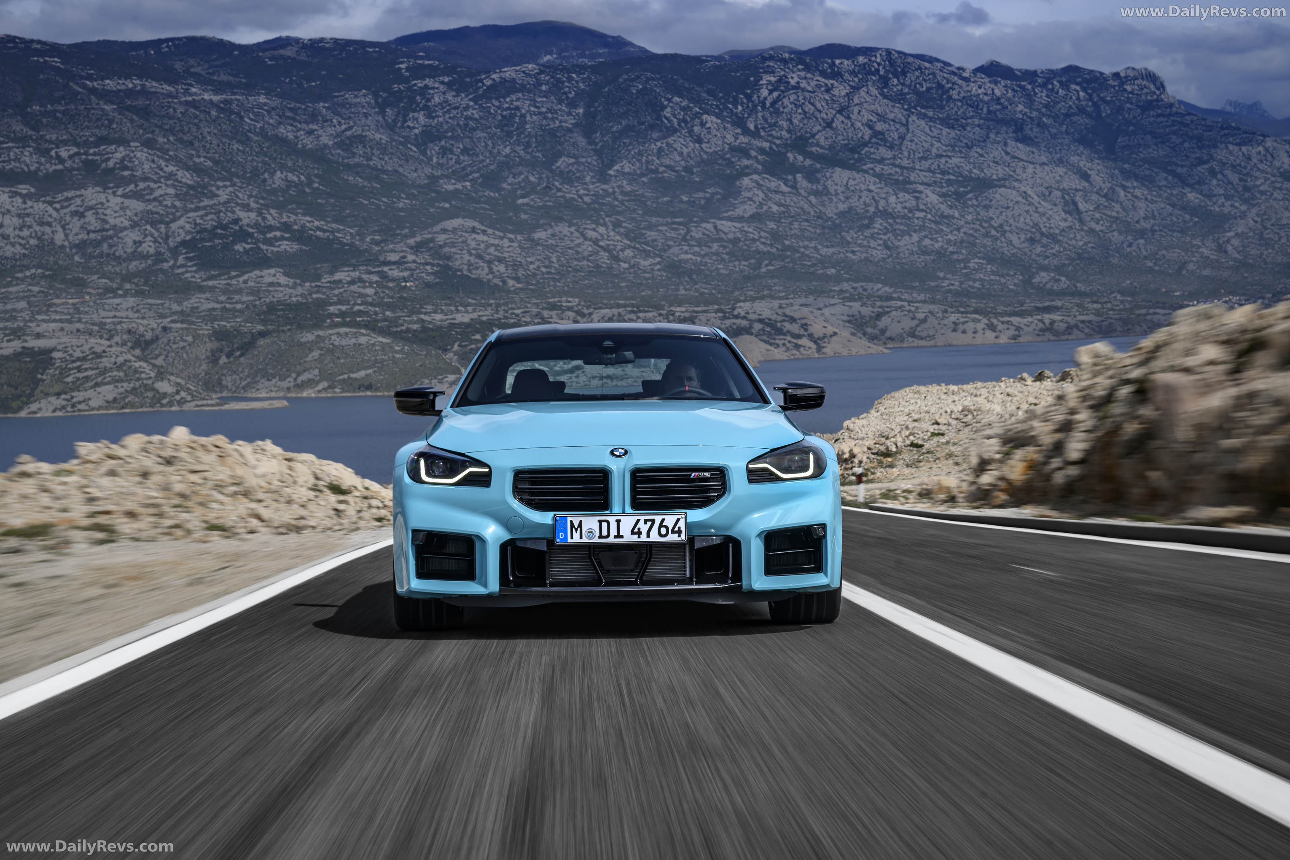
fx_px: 2186
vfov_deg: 22.3
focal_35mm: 61
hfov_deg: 32.9
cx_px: 645
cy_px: 430
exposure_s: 1/15
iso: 32
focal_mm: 61
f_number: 13
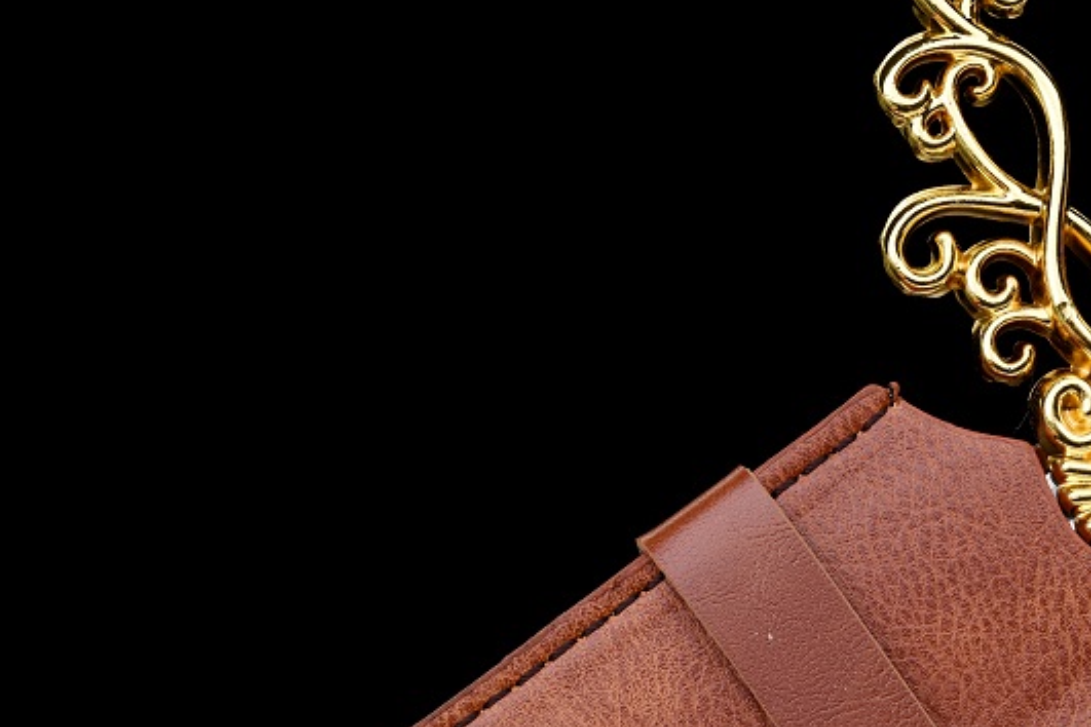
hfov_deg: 17.9
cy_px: 521
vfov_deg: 12.1
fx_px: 3424
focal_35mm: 113
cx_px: 898
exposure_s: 1/160
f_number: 10
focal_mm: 60
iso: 100
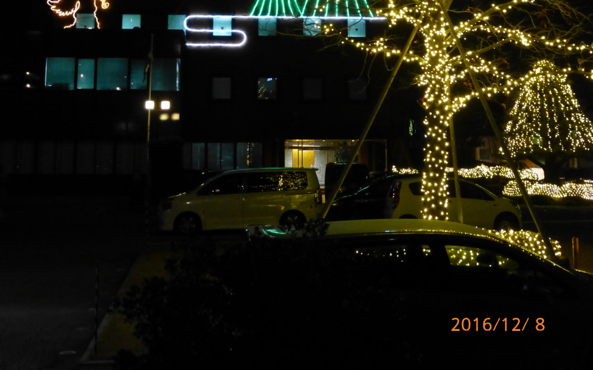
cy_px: -29
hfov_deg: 36.3
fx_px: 905
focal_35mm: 56
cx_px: 294
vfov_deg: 22.0
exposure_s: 1/10
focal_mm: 6.9
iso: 800
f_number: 3.9
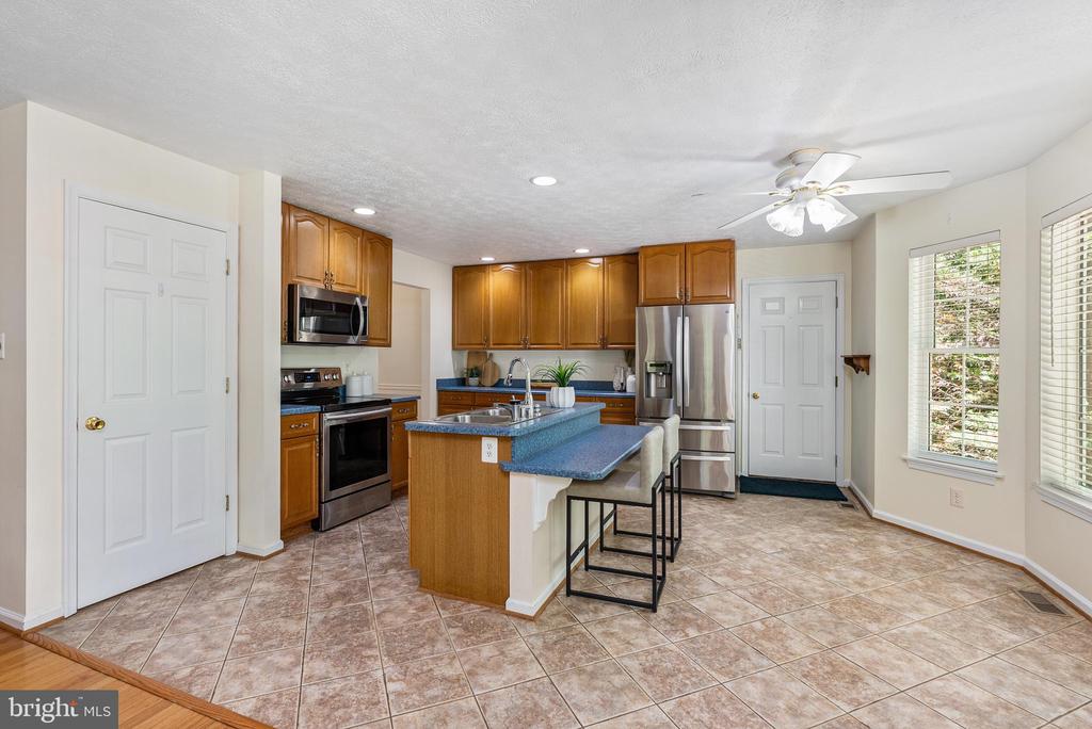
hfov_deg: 96.7
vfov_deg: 73.8
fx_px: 486
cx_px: 546
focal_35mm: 16
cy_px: 364
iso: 320
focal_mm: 16
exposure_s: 1/2.5
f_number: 6.3
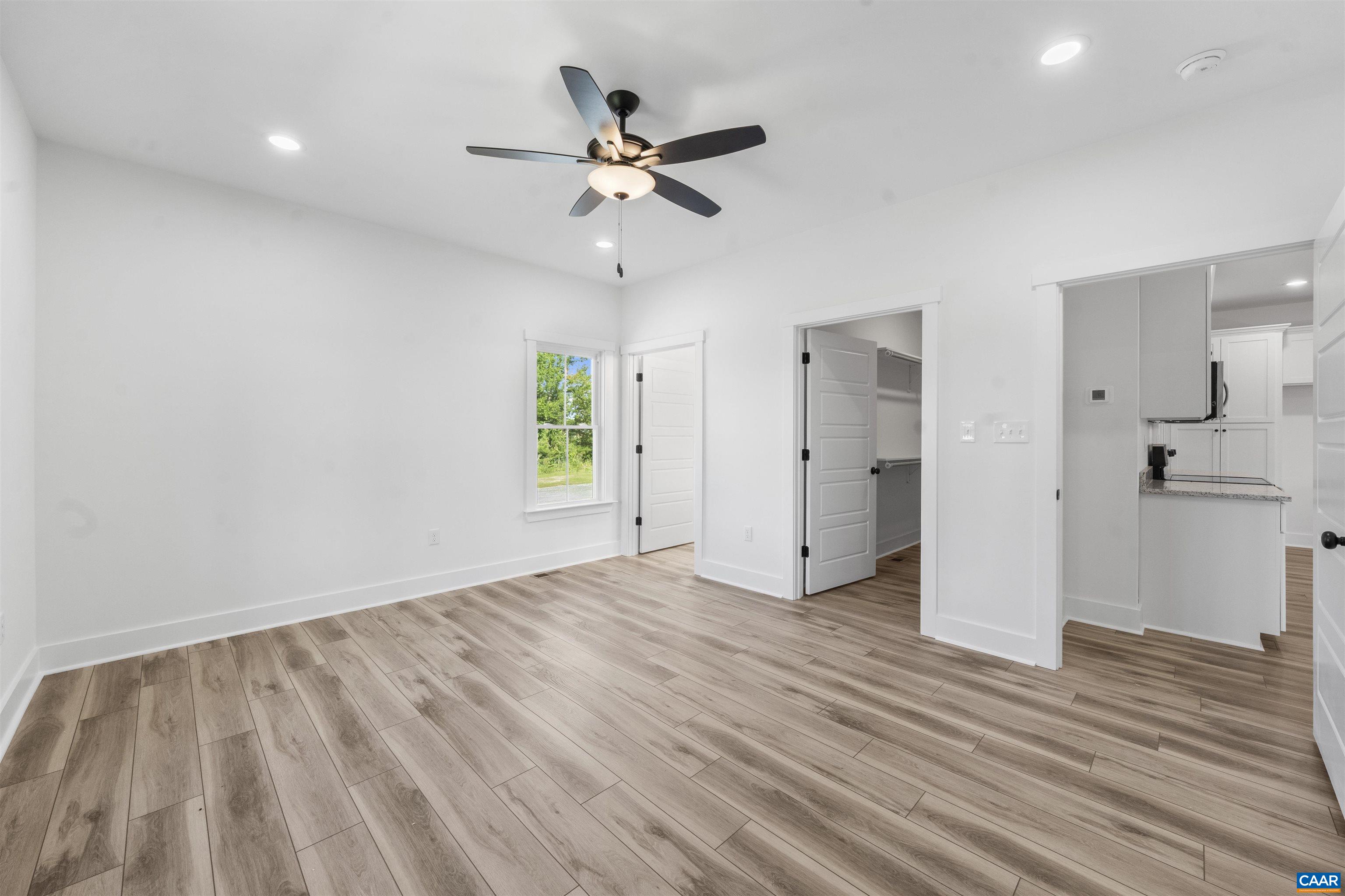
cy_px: 448
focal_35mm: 14
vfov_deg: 81.2
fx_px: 523
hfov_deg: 104.3
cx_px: 672
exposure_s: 1/15
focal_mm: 14
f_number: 9
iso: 1250
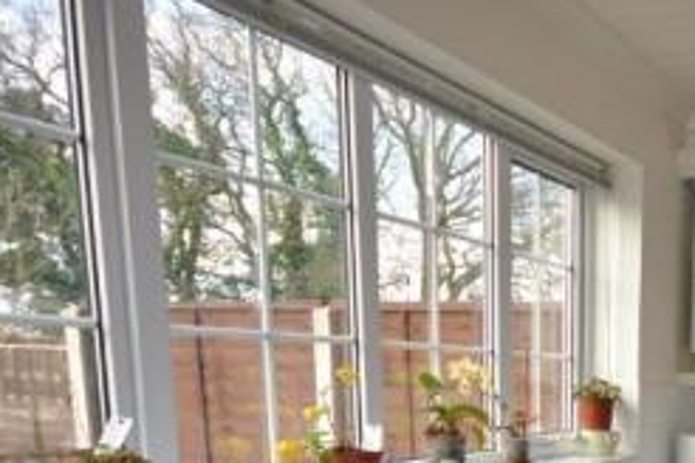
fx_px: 772
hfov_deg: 40.7
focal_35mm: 40
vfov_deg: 29.9
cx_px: 733
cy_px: 515
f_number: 4
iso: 220
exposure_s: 1/125
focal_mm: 10
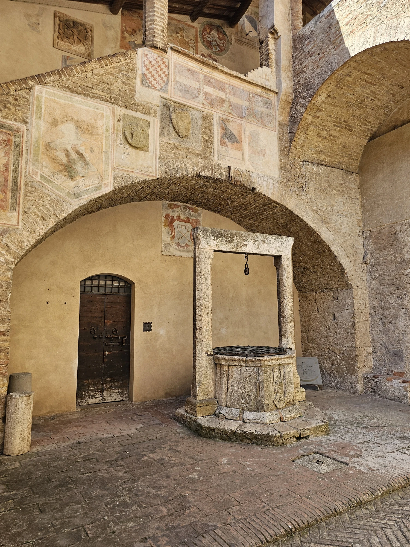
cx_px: 205
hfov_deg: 58.9
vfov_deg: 73.9
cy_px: 274
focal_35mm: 23
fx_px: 363
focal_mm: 6.3
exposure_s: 1/180
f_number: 1.7
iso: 25
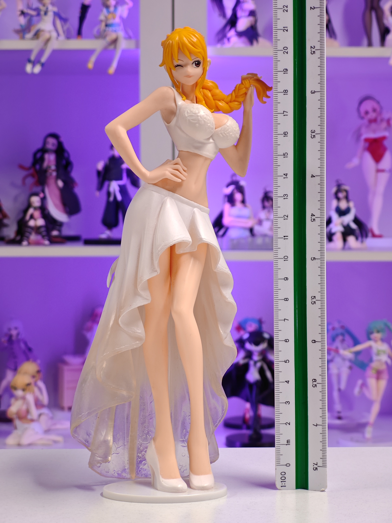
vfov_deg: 24.4
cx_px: 196
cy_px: 262
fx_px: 1208
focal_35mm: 80
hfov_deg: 18.4
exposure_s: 1/18.4
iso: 400
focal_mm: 7.48
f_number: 2.4
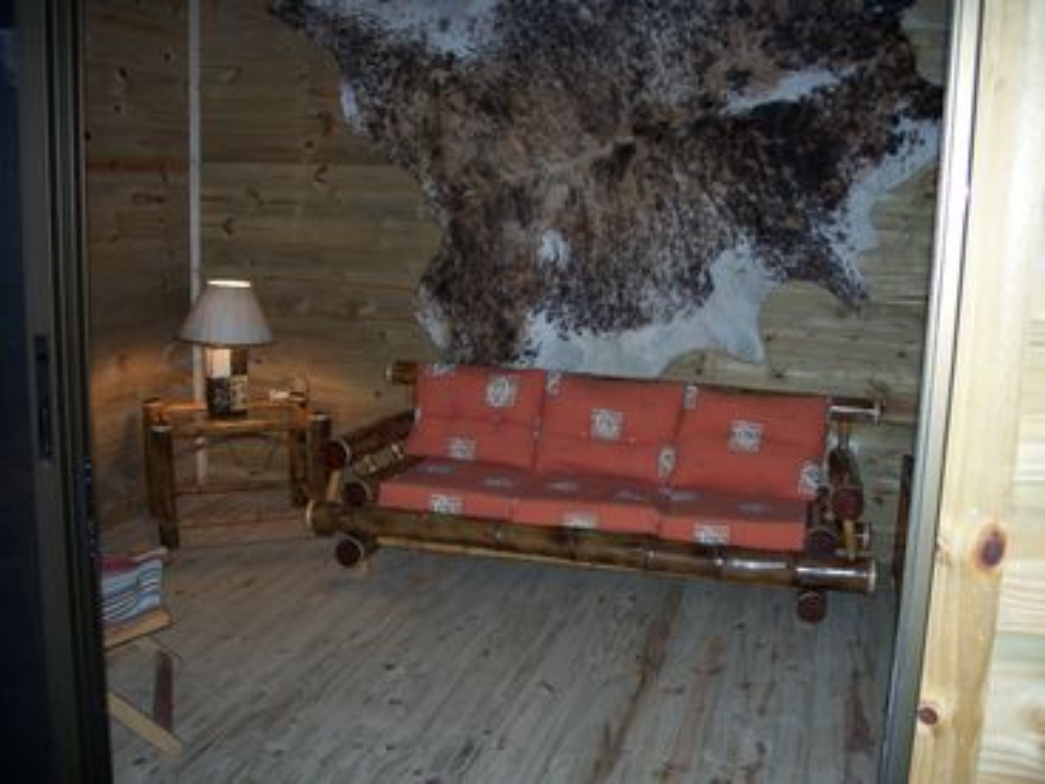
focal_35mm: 37
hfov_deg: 50.1
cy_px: 392
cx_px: 522
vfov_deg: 38.7
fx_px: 1117
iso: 125
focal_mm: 7.8
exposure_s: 1/60
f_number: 2.8
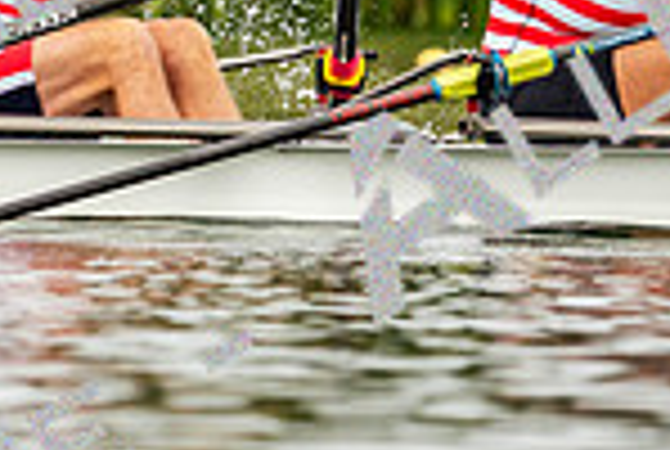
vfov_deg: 1.0
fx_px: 25362
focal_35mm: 1360
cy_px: -101
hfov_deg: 1.5
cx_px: -36
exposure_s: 1/2000
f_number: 6.3
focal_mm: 350
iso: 400
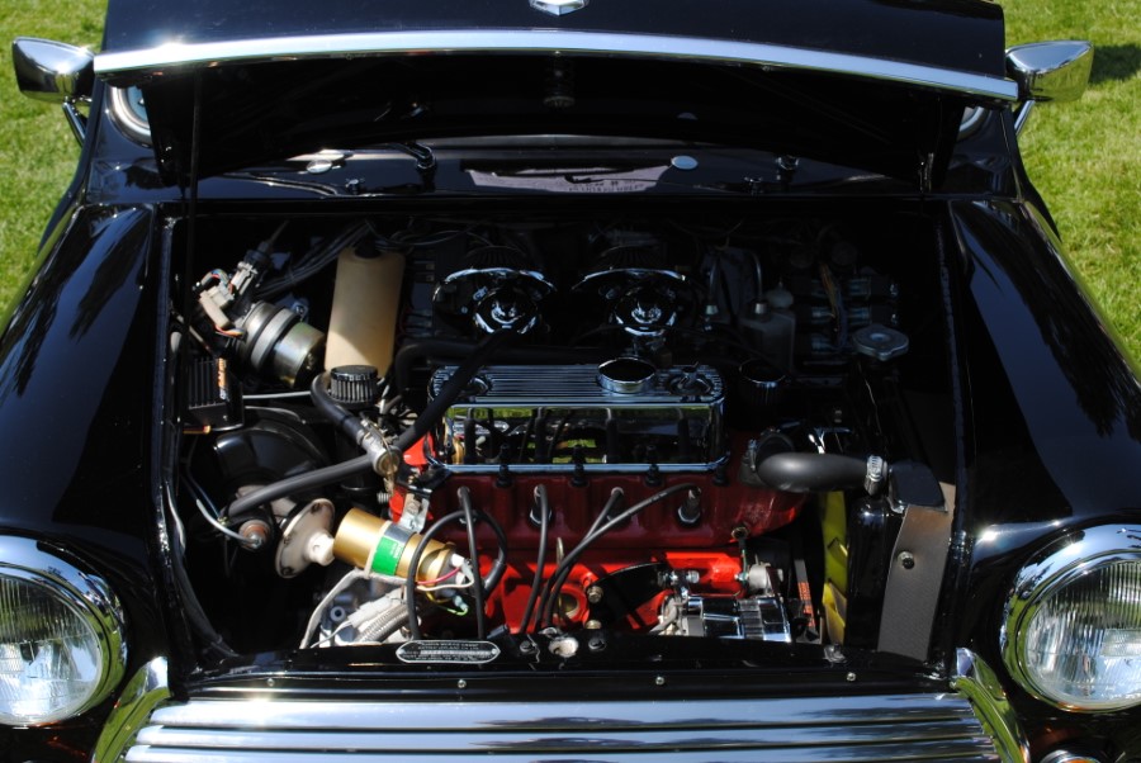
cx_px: 570
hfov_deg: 41.1
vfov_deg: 28.1
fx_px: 1523
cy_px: 382
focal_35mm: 48
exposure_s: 1/160
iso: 100
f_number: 8
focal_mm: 32
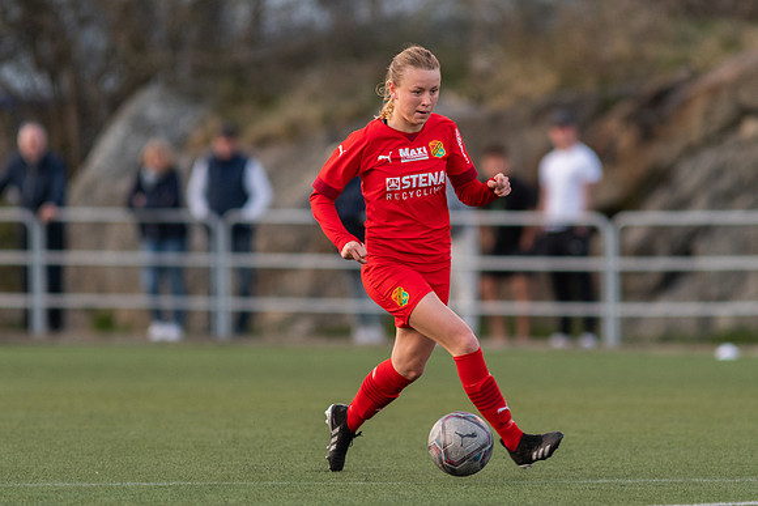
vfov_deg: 3.1
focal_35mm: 450
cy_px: 253
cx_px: 379
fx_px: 9477
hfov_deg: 4.6
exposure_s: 1/800
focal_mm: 300
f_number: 3.2
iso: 1600
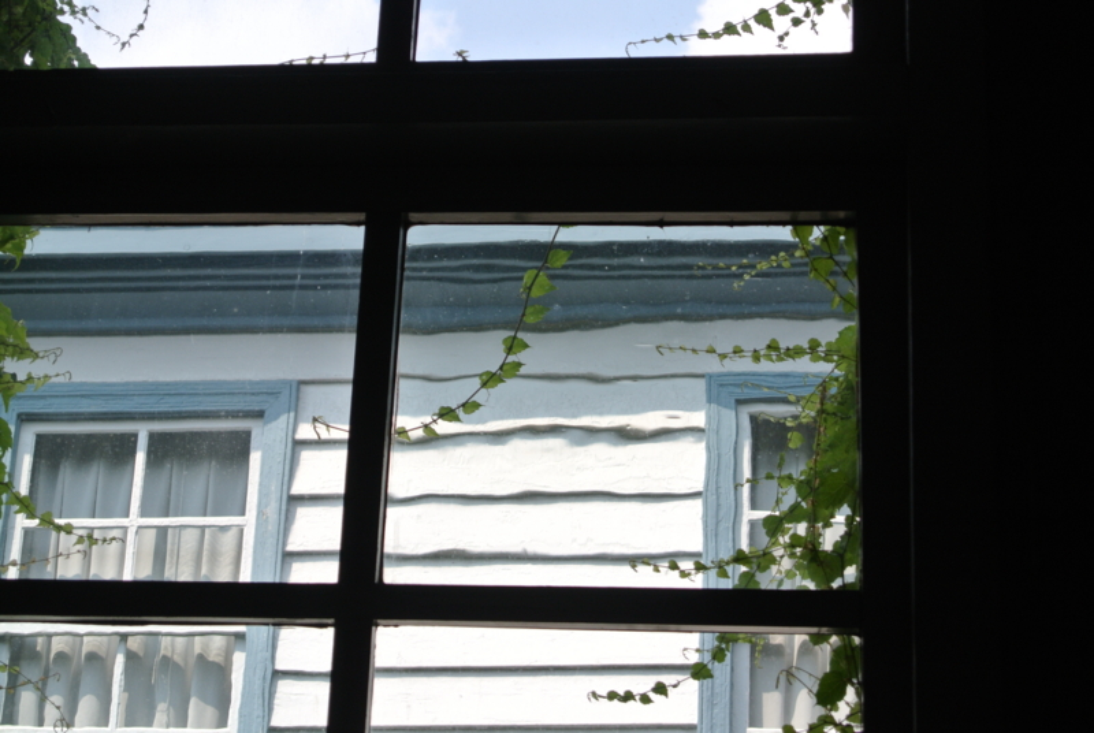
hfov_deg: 25.0
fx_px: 2465
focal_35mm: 81
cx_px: 547
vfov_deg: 16.9
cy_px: 366
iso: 100
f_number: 5.6
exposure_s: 1/250
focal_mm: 30
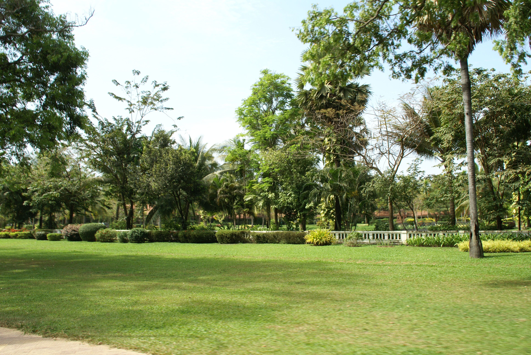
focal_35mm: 33
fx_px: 487
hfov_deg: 57.2
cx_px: 266
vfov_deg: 40.1
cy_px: 178
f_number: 10
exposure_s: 1/100
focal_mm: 22
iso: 100
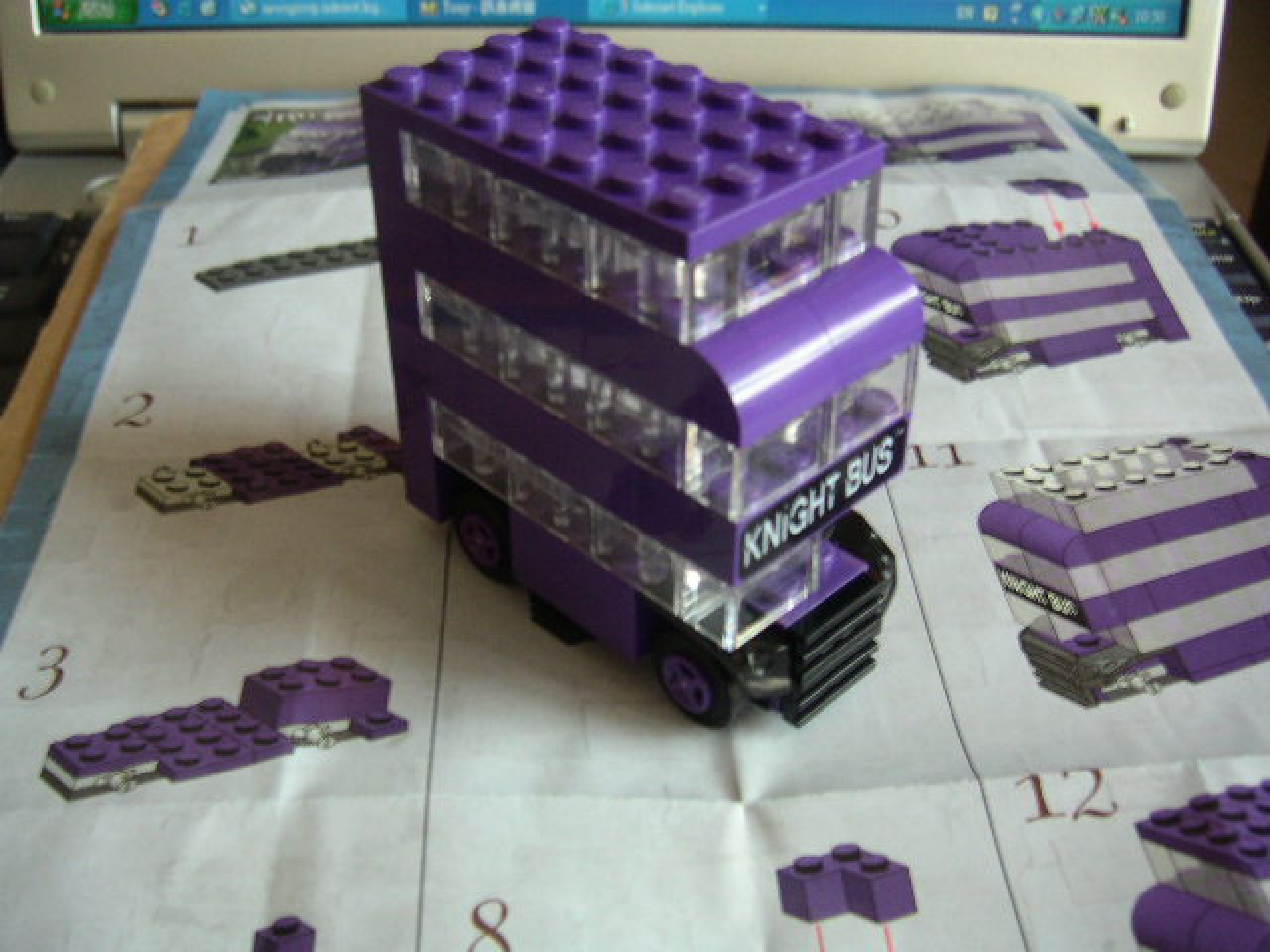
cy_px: 476
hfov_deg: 49.0
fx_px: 1394
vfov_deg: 37.7
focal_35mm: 38
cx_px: 635
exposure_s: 1/15
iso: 100
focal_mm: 6
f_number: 2.8
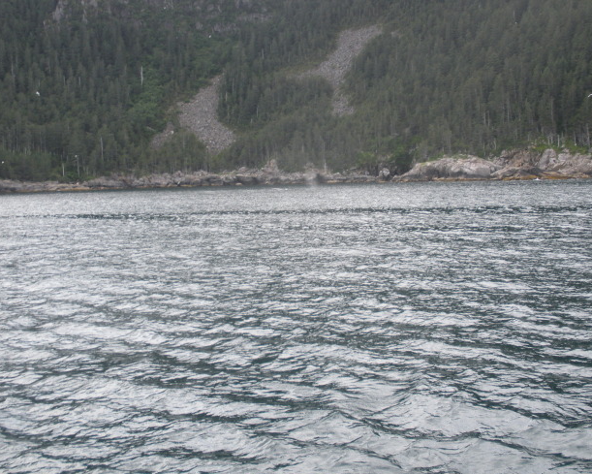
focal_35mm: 46
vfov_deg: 32.7
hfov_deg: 40.3
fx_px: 806
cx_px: 320
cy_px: 190
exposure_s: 1/250
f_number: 3.5
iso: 64
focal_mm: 6.3
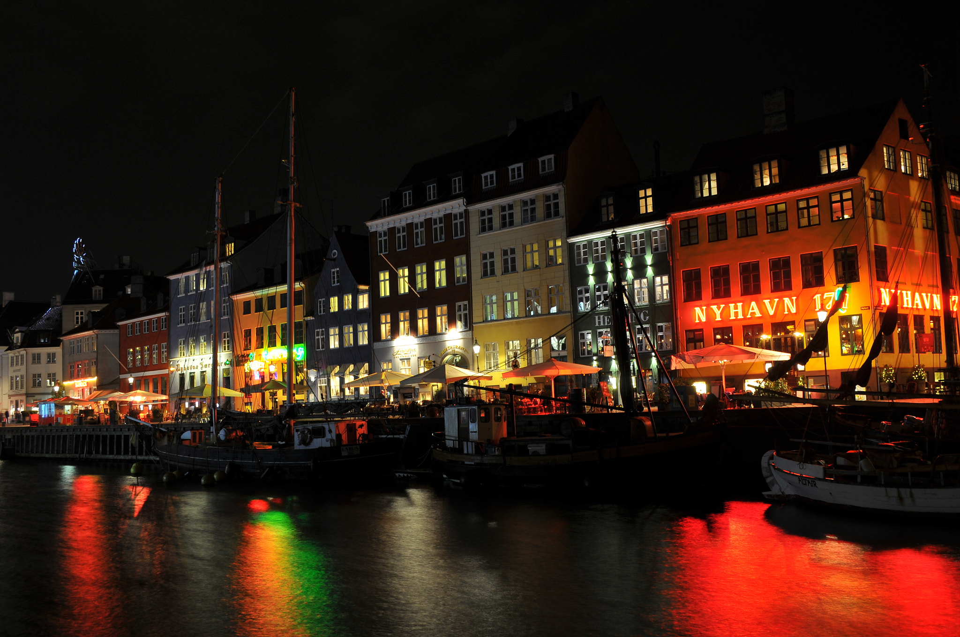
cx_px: 480
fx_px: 879
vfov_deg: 39.9
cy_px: 318
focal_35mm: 33
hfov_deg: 57.3
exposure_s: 3
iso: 200
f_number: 8
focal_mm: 22
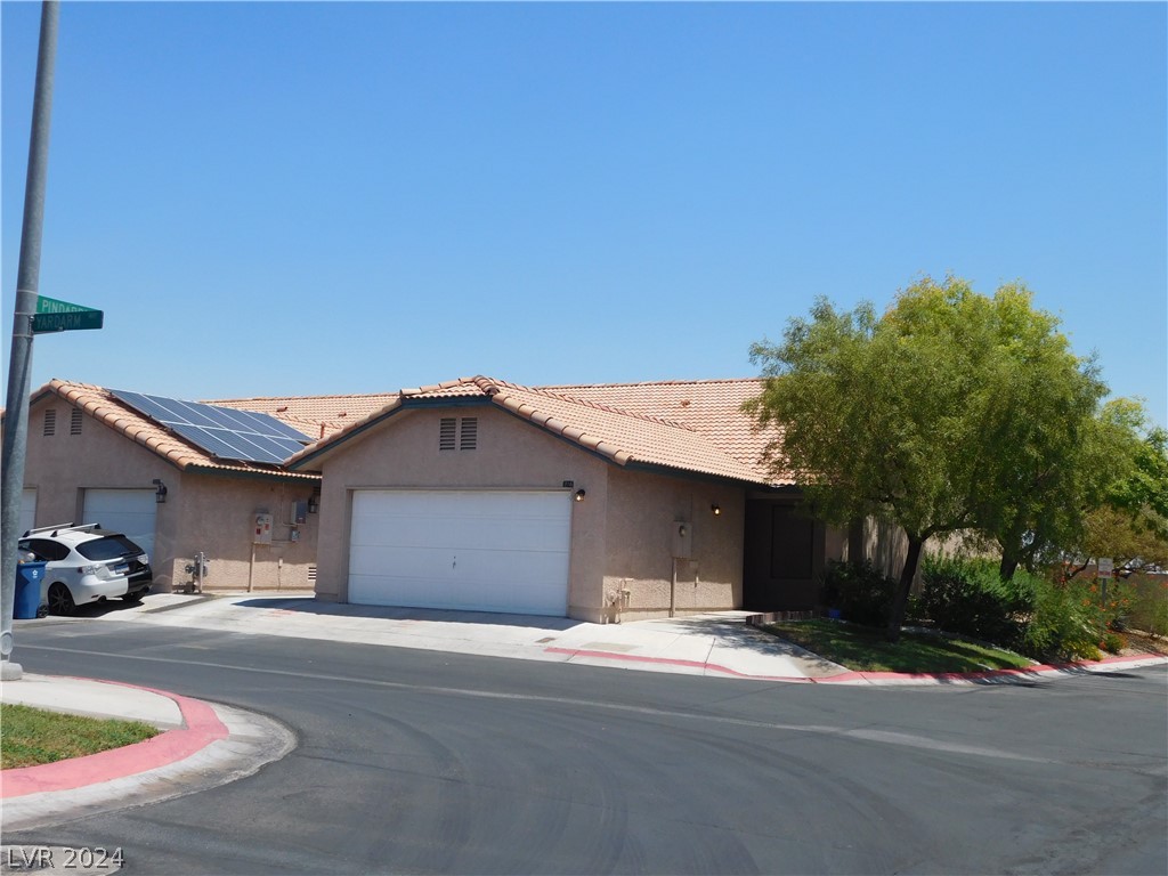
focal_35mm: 40
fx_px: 1350
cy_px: 438
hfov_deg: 46.8
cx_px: 584
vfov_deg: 36.0
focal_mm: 7.1
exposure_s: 1/400
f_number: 7.2
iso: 125
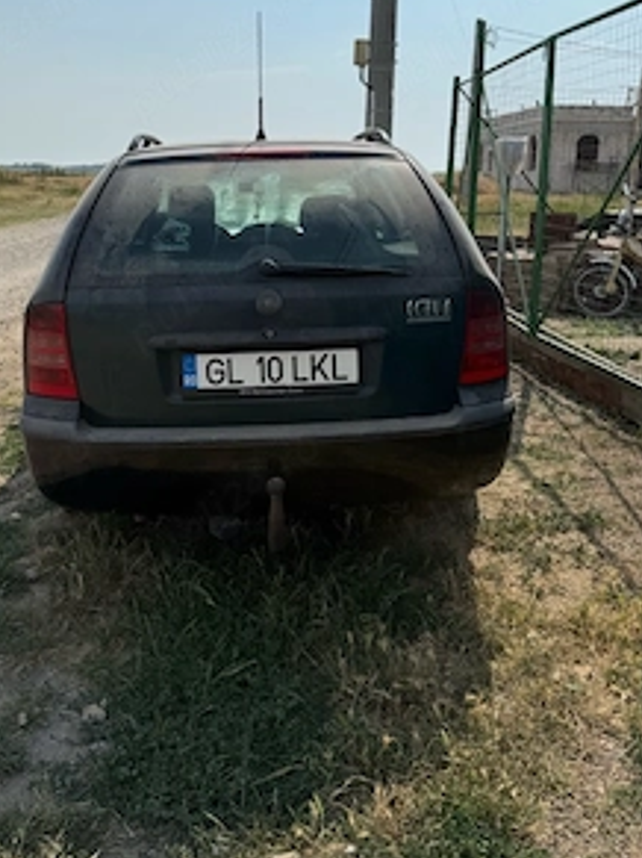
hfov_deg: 42.8
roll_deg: -1.5
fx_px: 817
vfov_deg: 54.6
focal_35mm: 33
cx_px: 283
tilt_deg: -10.1
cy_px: 313
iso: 80
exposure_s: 1/11905
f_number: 1.78
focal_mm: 6.76
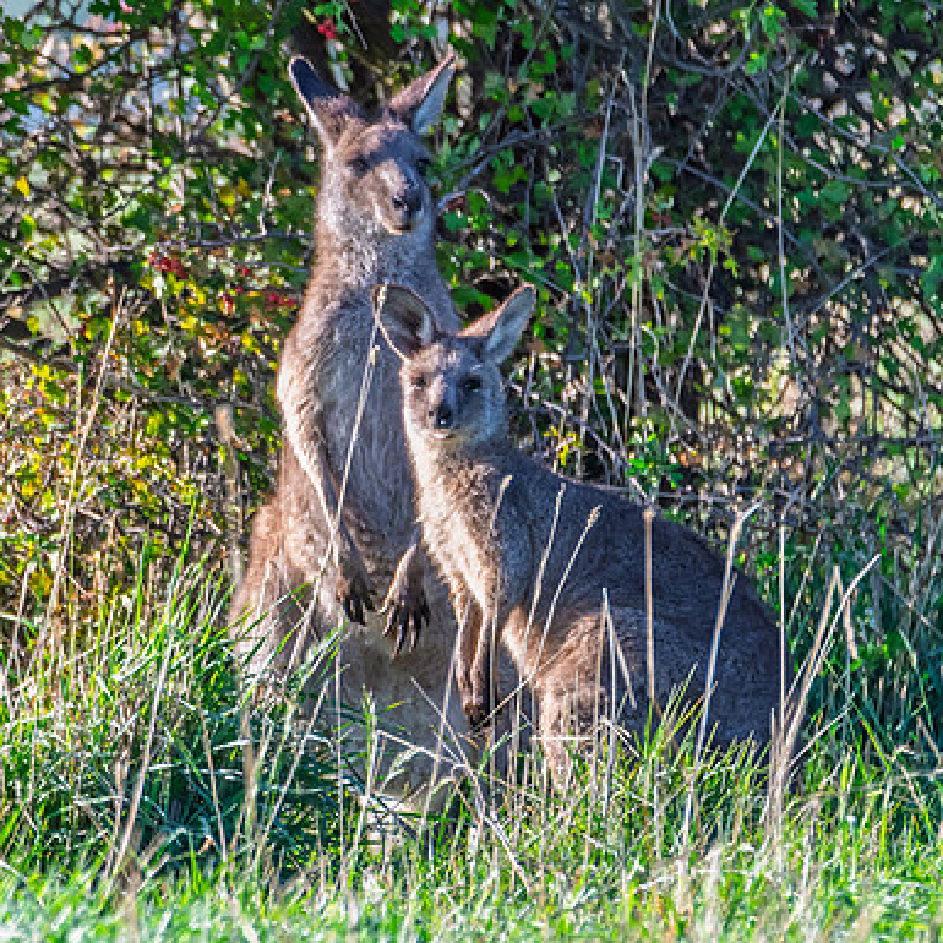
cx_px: 402
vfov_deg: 1.7
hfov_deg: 1.7
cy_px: 478
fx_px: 31622
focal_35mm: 1026
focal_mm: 600
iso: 800
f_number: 6.3
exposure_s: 1/800
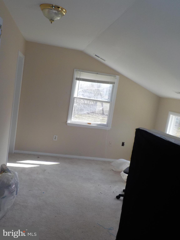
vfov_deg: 60.0
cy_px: 120
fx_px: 208
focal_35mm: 30
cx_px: 90
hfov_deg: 46.8
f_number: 3.3
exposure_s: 1/250
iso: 125
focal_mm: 4.1
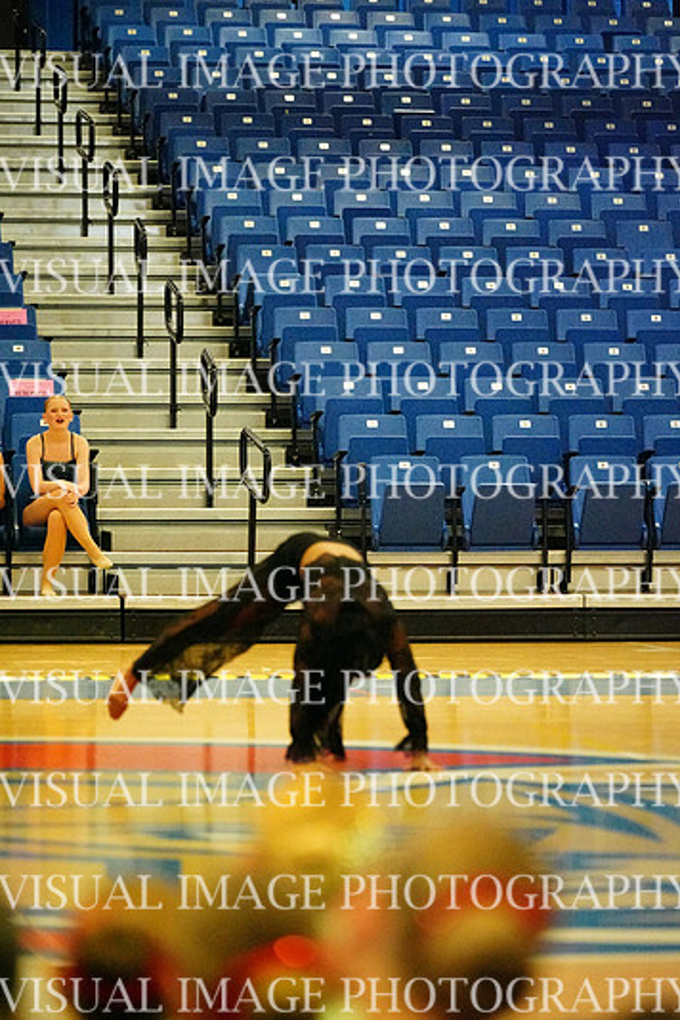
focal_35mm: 163
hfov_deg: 8.4
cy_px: 533
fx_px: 4618
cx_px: 328
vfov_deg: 12.6
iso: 25600
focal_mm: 150
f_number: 2.8
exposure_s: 1/1600
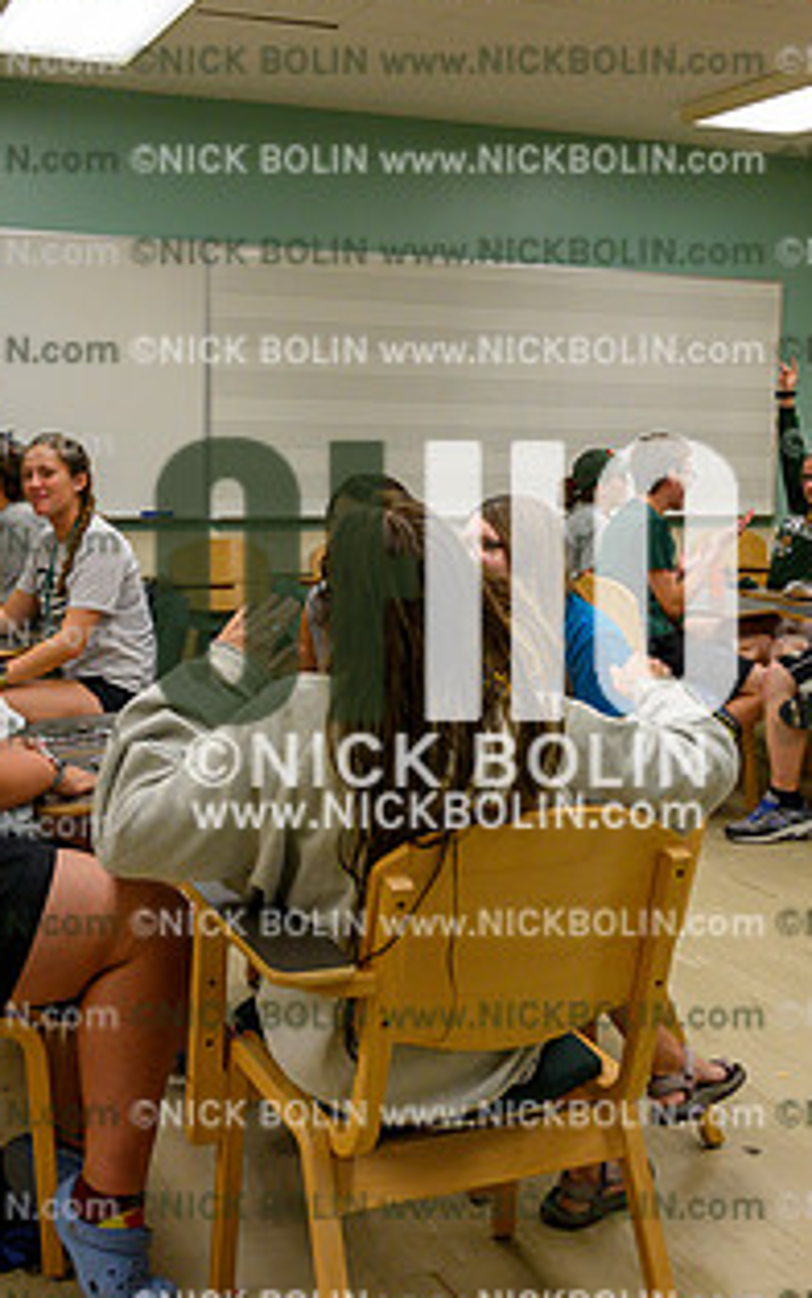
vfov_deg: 43.5
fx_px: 1628
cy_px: 635
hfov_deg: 28.0
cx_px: 445
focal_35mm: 46
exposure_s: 1/250
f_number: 4.5
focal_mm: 24.5
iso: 1600
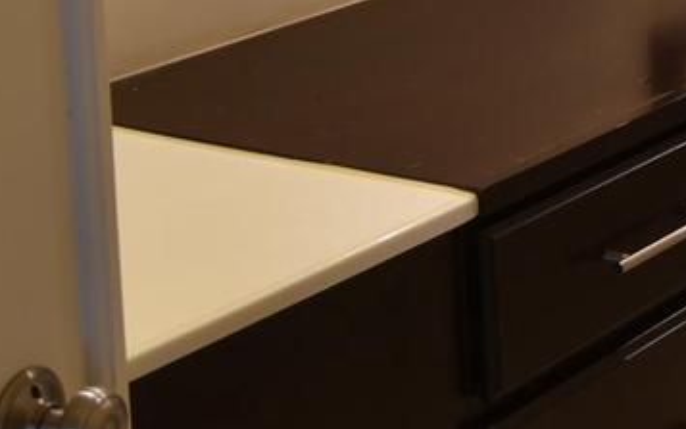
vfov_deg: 11.4
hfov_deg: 17.0
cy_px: -340
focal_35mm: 107
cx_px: 1124
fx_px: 2000
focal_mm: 26
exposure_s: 1/60
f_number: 4
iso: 900
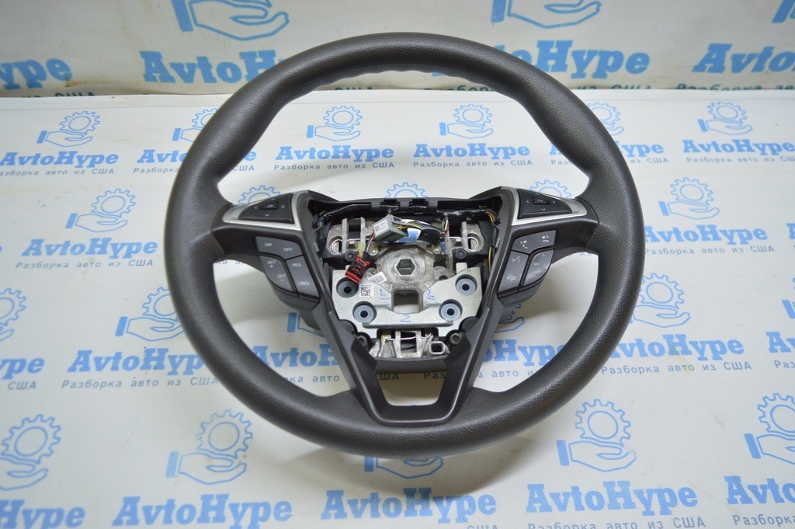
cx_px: 398
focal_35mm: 27
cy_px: 264
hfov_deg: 67.4
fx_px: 596
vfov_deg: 47.9
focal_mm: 18
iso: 400
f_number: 3.5
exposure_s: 1/60
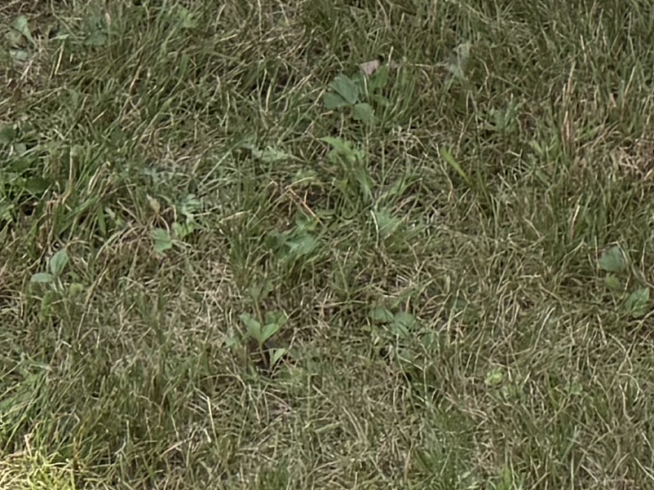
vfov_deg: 7.2
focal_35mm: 171
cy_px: -1225
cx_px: 401
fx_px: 3230
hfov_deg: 11.6
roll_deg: -0.9
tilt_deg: -12.8
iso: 100
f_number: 1.78
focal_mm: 6.76
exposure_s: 1/2801
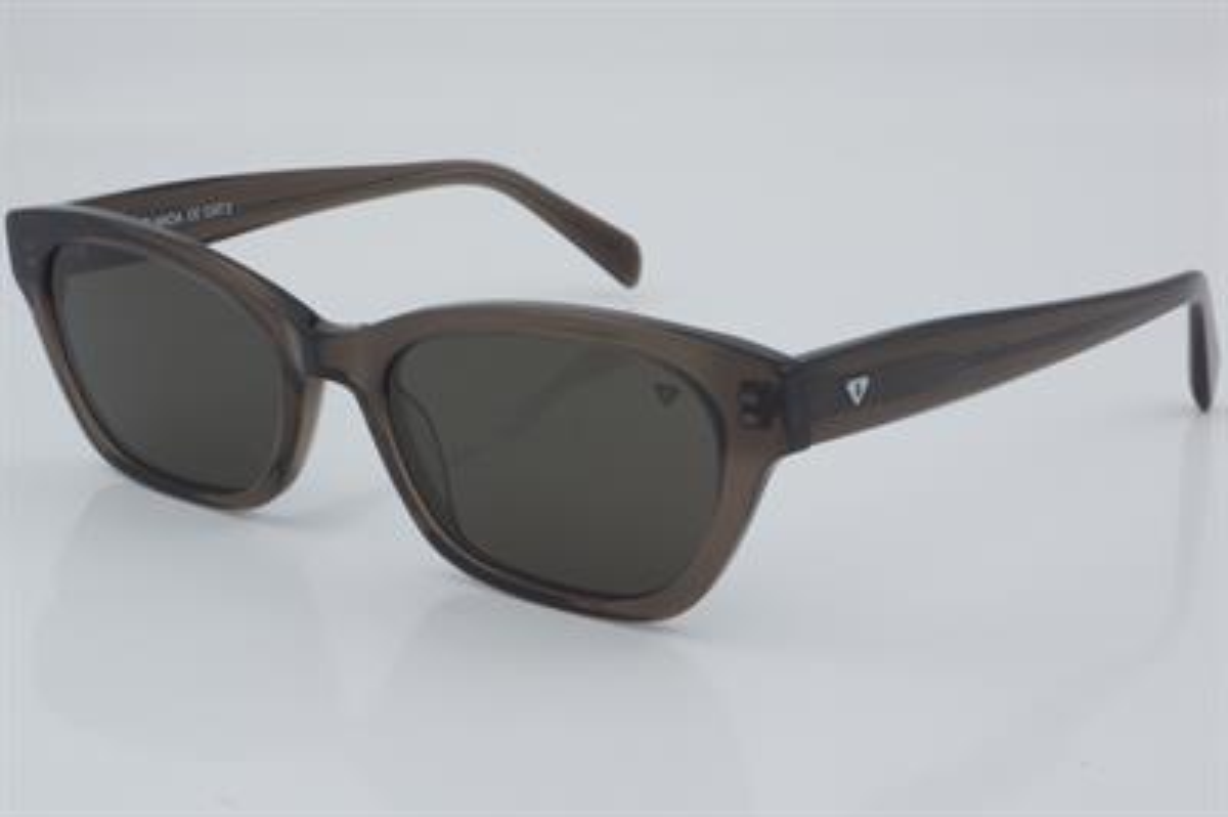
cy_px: 408
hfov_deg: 27.0
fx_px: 2556
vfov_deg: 18.2
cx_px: 614
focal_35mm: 75
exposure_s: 1/3
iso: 100
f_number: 32
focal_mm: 50
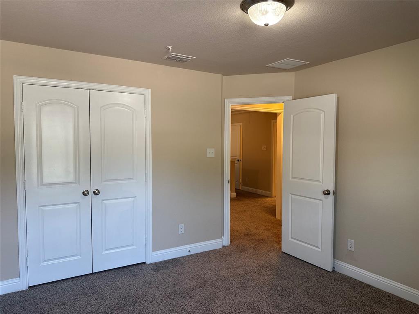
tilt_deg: -2.7
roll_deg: +0.2
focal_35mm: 24
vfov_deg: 56.8
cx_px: 210
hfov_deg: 71.6
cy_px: 157
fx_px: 291
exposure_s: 1/60
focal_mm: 6.76
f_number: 1.78
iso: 125
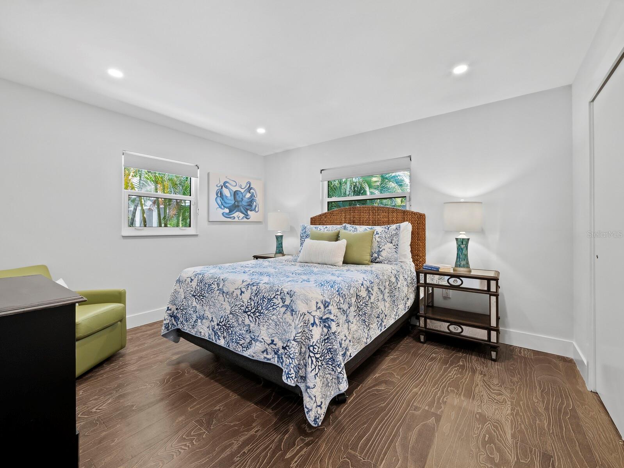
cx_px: 312
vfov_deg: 85.7
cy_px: 234
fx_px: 252
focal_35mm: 14
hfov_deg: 102.0
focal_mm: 7
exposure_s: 1
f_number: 11
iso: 320
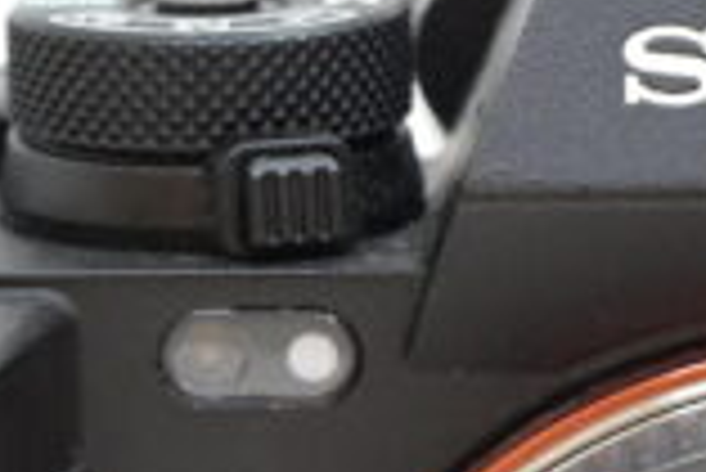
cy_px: 708
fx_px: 15330
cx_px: 697
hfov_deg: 2.6
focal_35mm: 781
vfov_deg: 1.8
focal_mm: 120
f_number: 6.3
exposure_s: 1/250
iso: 1600
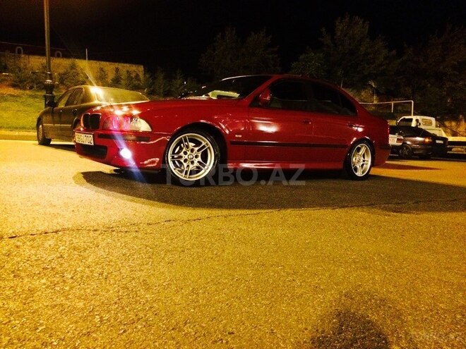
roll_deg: +1.1
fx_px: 390
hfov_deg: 61.7
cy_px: 174
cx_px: 233
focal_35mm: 29
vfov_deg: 48.2
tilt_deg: -4.1
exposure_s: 1/17
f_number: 2.2
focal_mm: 4.15
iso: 500
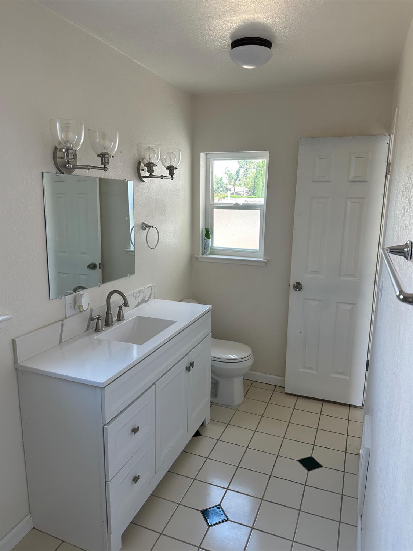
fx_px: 382
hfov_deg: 56.8
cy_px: 276
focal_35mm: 24
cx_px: 206
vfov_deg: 71.6
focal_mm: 6.86
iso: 100
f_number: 1.78
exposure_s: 1/166
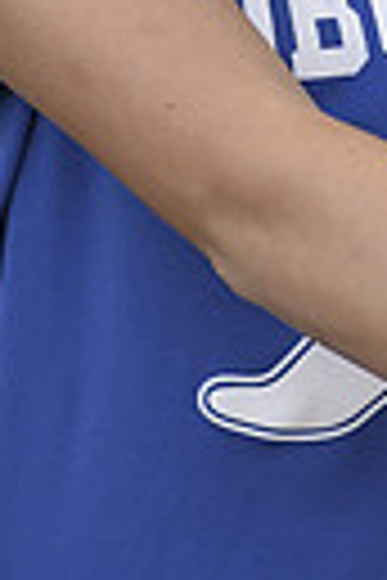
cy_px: -432
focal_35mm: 812
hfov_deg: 1.7
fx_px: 13092
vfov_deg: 2.5
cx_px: 310
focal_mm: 180
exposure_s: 1/320
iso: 160
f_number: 4.5
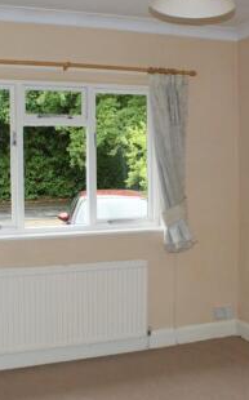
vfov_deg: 42.7
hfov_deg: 27.3
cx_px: 115
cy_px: 197
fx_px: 512
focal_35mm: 47
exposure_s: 1/60
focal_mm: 20
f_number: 5.6
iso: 400
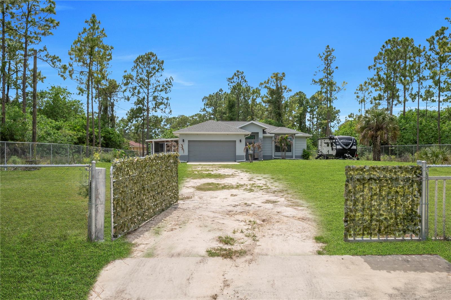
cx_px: 226
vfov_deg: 43.6
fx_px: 376
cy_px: 150
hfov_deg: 61.9
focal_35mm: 30
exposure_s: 1/400
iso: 100
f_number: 8
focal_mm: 20
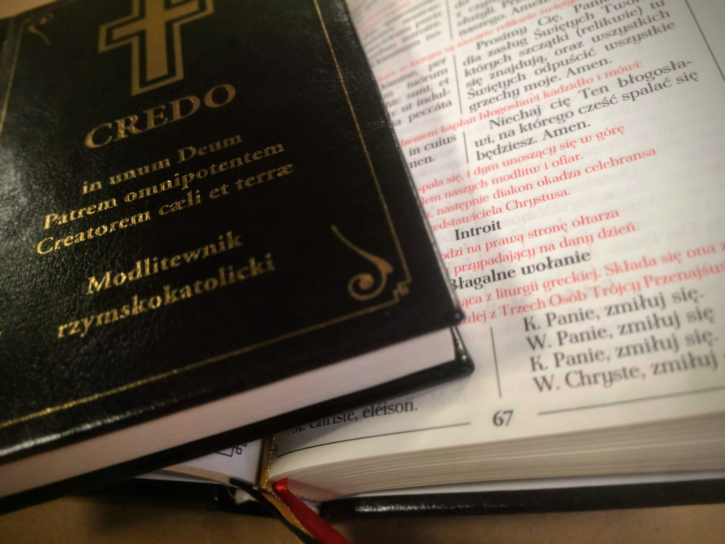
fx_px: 565
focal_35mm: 27
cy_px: 272
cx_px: 362
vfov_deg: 51.4
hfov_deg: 65.3
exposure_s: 1/50
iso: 100
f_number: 4
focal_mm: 3.95
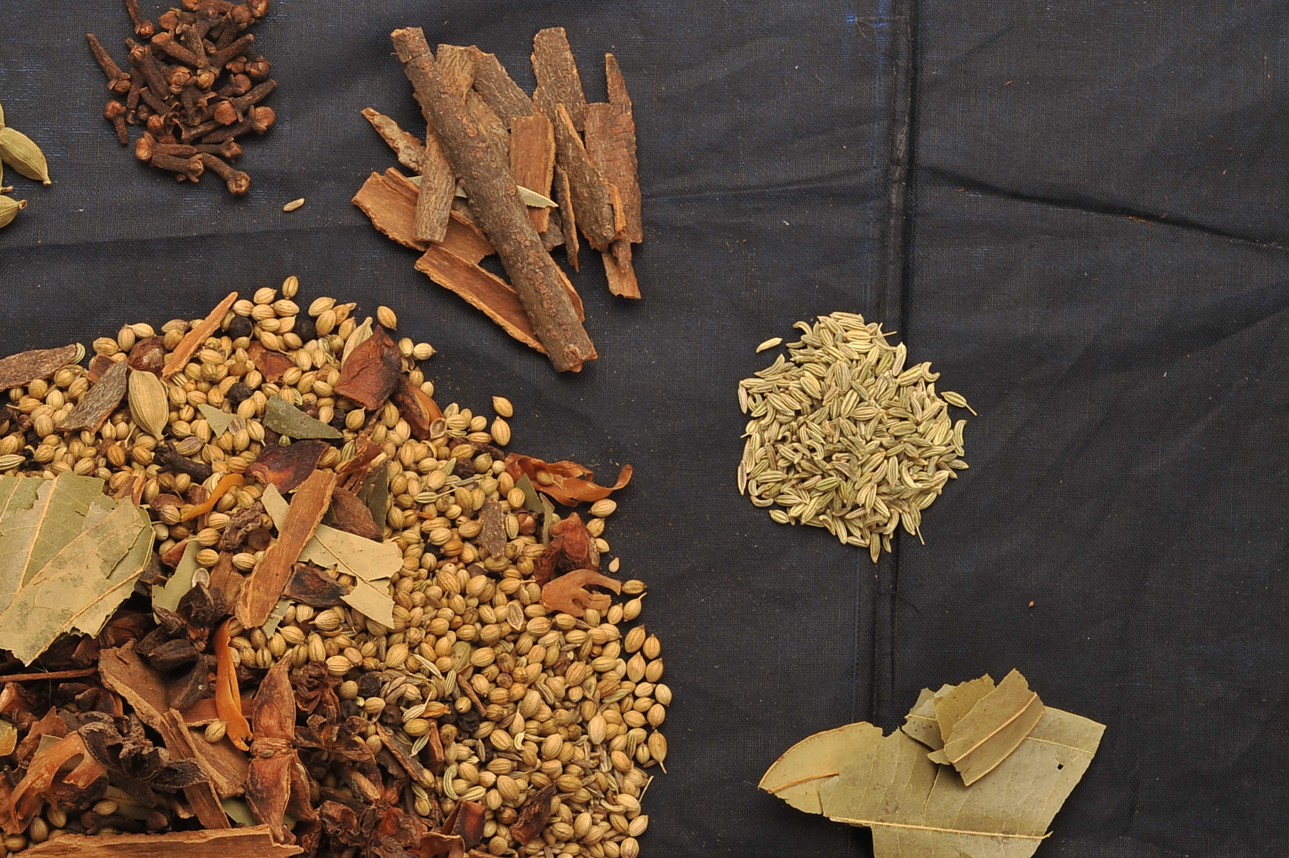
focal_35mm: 122
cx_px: 403
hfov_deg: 16.7
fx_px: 4366
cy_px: 780
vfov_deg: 11.2
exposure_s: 1/200
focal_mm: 60
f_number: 16
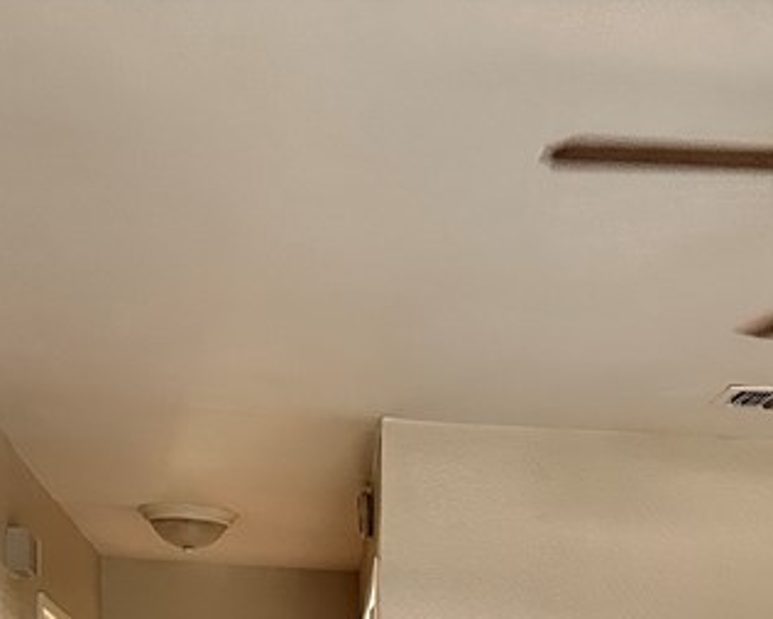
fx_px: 1739
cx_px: 580
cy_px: 932
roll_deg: -1.2
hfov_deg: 24.8
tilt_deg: -3.7
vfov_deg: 18.0
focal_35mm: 76
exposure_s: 1/60
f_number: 1.78
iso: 500
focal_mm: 6.86
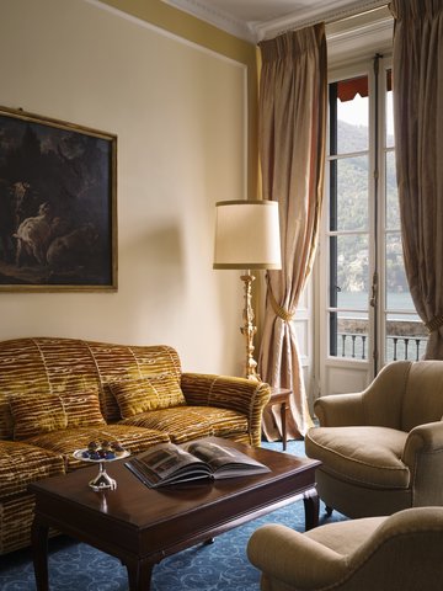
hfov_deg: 39.7
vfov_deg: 51.4
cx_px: 222
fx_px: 614
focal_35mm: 36
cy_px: 296
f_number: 11
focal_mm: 44.9
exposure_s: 1.3
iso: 400
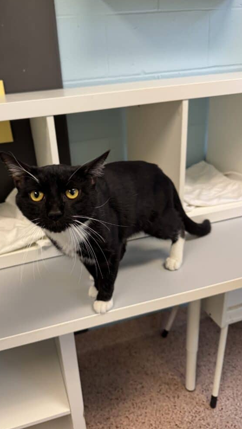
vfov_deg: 69.9
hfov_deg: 42.6
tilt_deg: -22.6
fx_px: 308
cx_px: 91
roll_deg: +6.7
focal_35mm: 27
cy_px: 210
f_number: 1.78
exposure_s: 1/60
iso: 160
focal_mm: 6.76
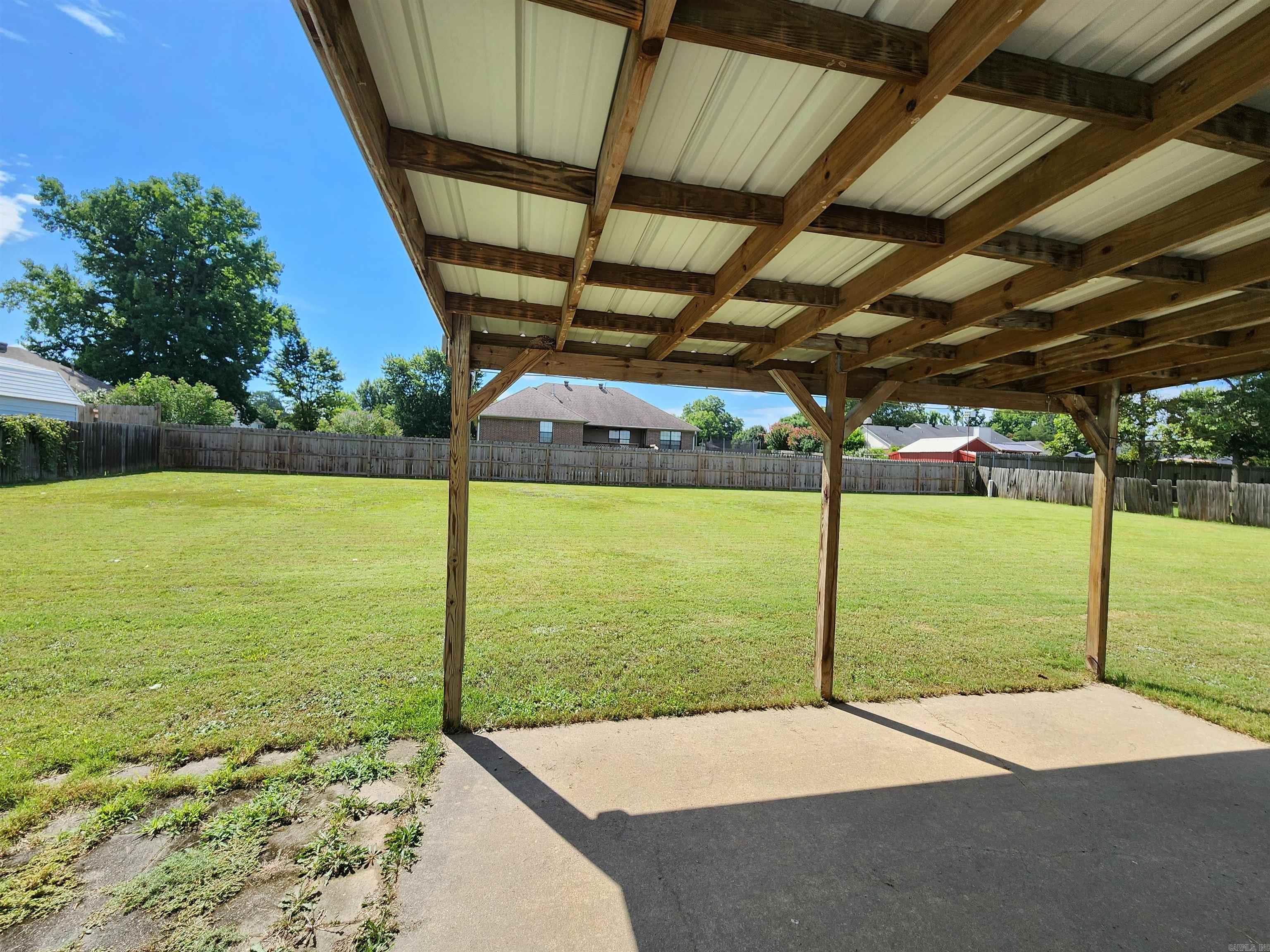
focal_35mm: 13
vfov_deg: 89.9
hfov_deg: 106.2
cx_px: 635
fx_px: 477
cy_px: 476
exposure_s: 1/1160
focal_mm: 2.2
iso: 50
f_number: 2.2
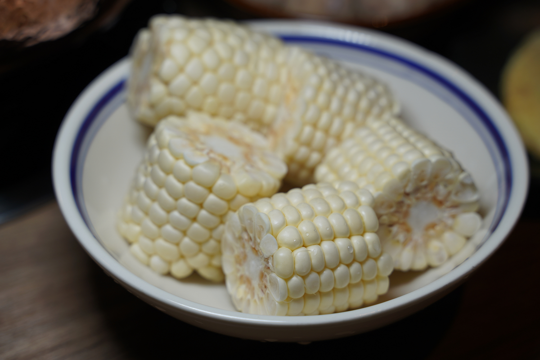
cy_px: 180
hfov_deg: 27.0
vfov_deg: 18.2
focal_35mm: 75
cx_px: 270
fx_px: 1125
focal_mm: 75
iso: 100
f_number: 5
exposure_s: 1/125
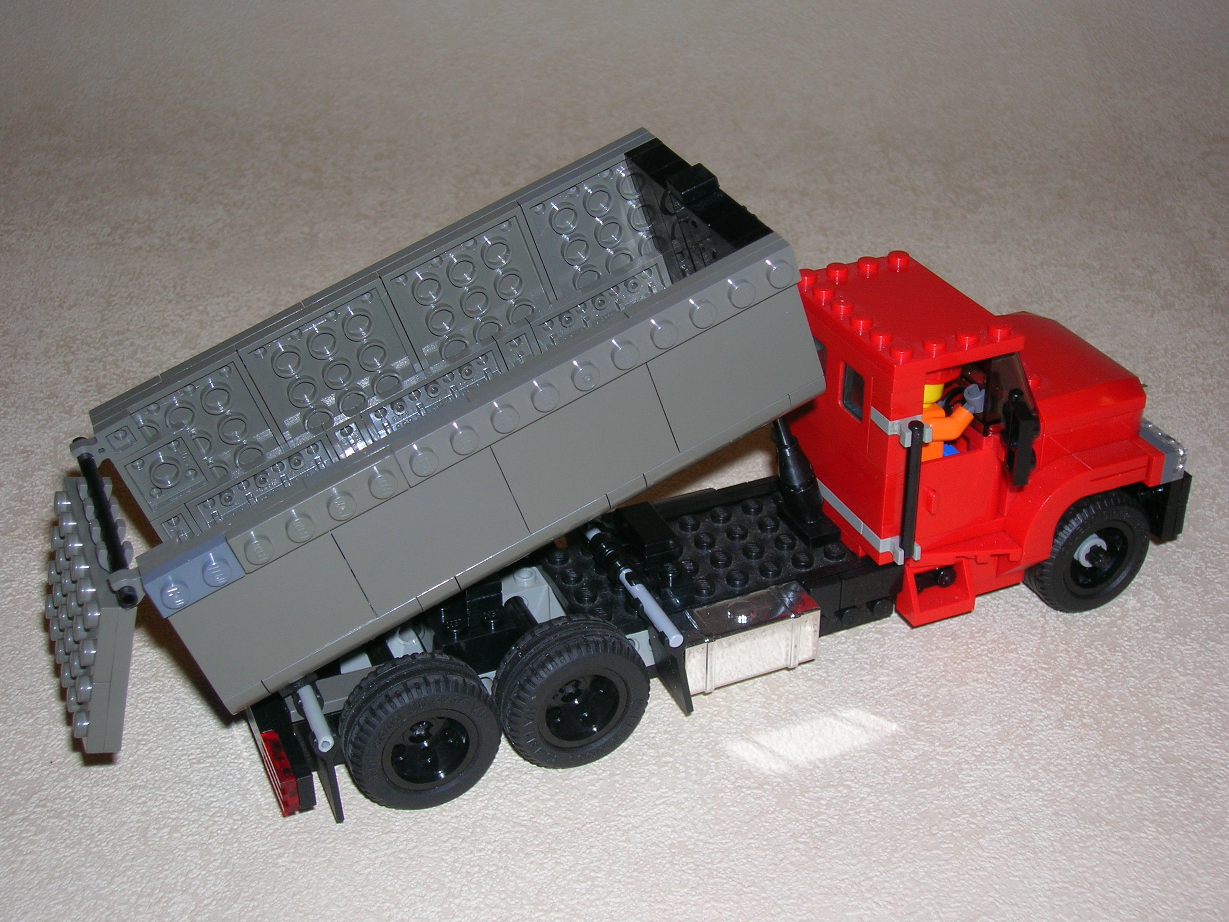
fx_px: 1633
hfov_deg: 41.2
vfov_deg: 31.5
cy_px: 461
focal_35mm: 46
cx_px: 614
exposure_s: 1/60.1
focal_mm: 7.7
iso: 50
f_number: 3.2
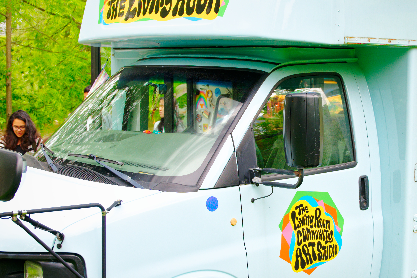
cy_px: 172
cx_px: 293
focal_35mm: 61
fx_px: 707
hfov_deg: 32.5
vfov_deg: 22.2
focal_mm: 24
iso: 250
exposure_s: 1/100
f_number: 2.8
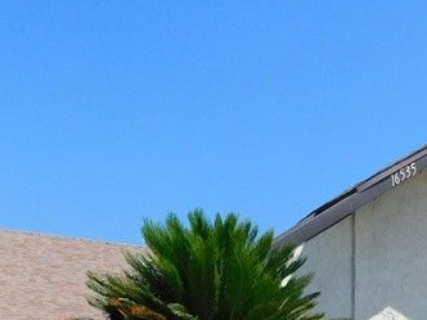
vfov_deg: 18.6
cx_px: 279
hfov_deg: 27.3
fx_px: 876
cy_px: 461
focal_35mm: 71
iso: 125
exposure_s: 1/500
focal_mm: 4
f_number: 6
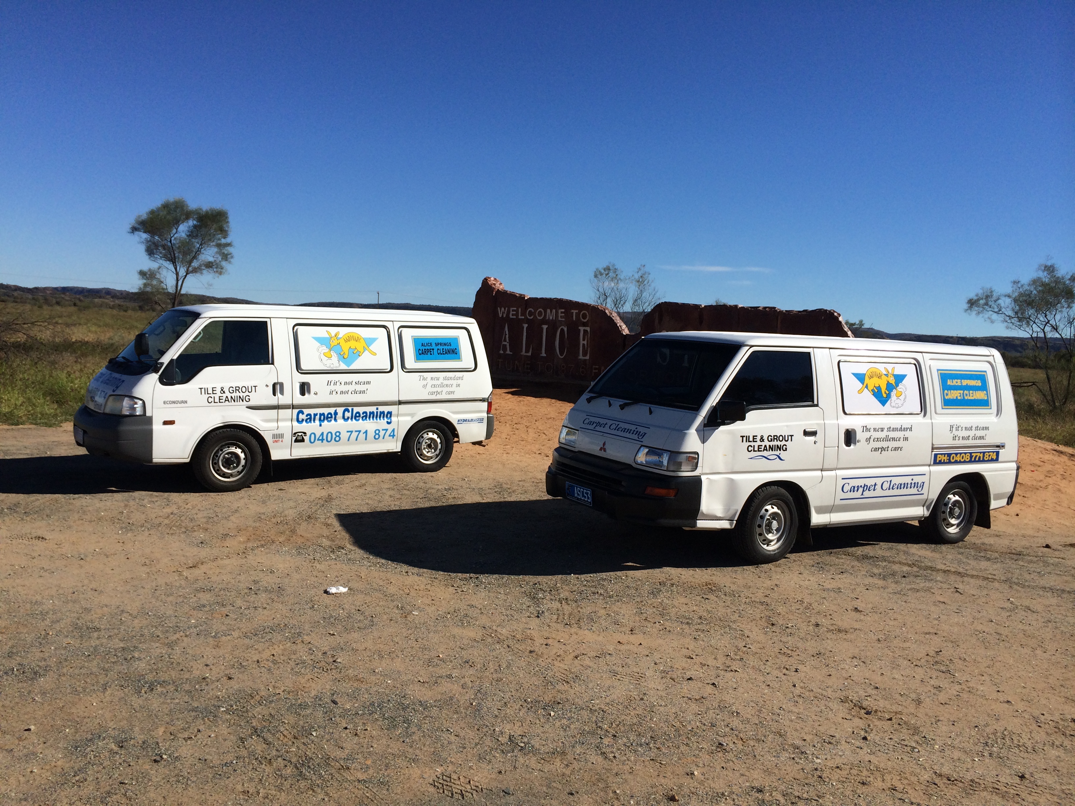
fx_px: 932
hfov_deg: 60.0
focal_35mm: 30
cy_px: 403
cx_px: 538
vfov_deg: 46.8
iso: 40
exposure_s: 1/4115
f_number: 2.2
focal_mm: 4.12
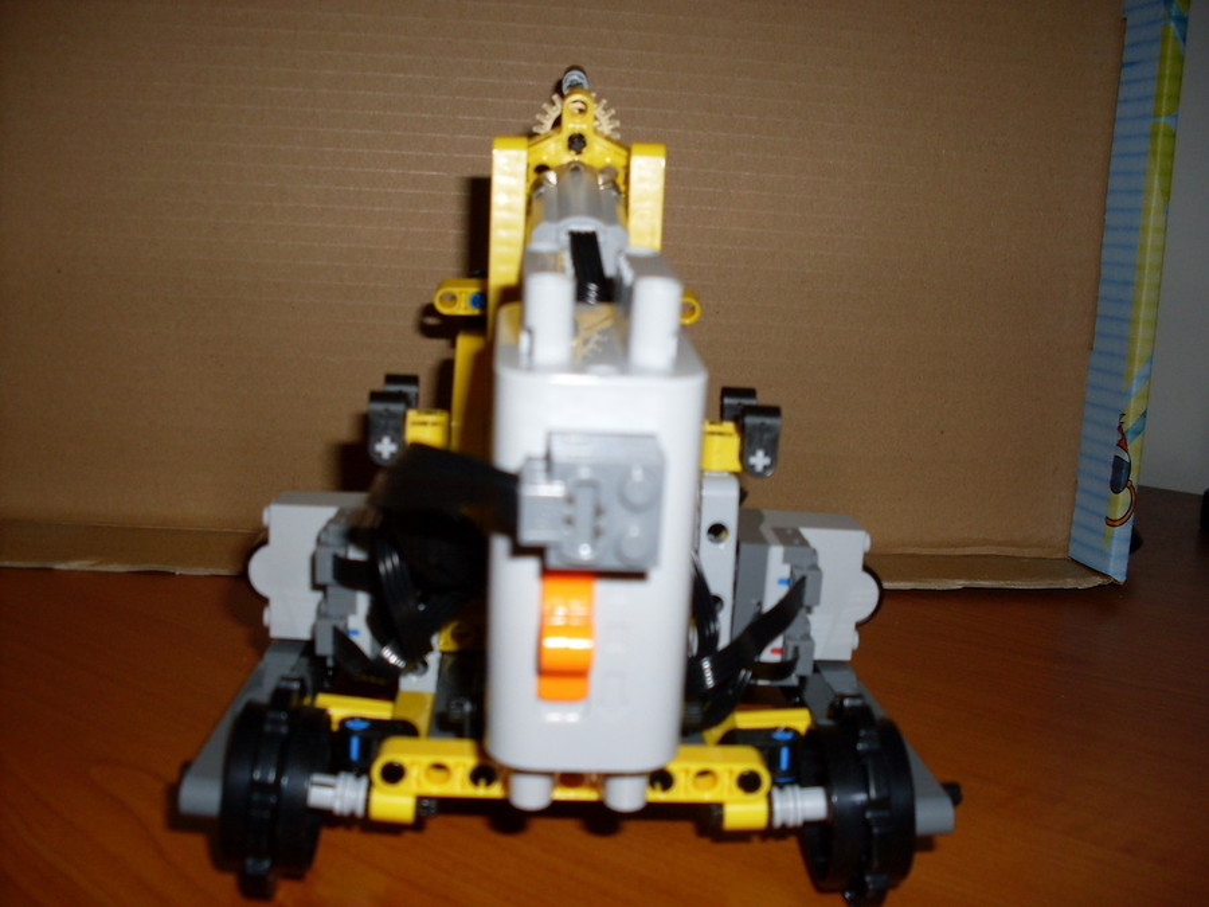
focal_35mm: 38
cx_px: 604
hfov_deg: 49.0
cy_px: 454
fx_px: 1327
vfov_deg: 37.7
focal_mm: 6.3
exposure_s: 1/45
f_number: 2.8
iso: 100
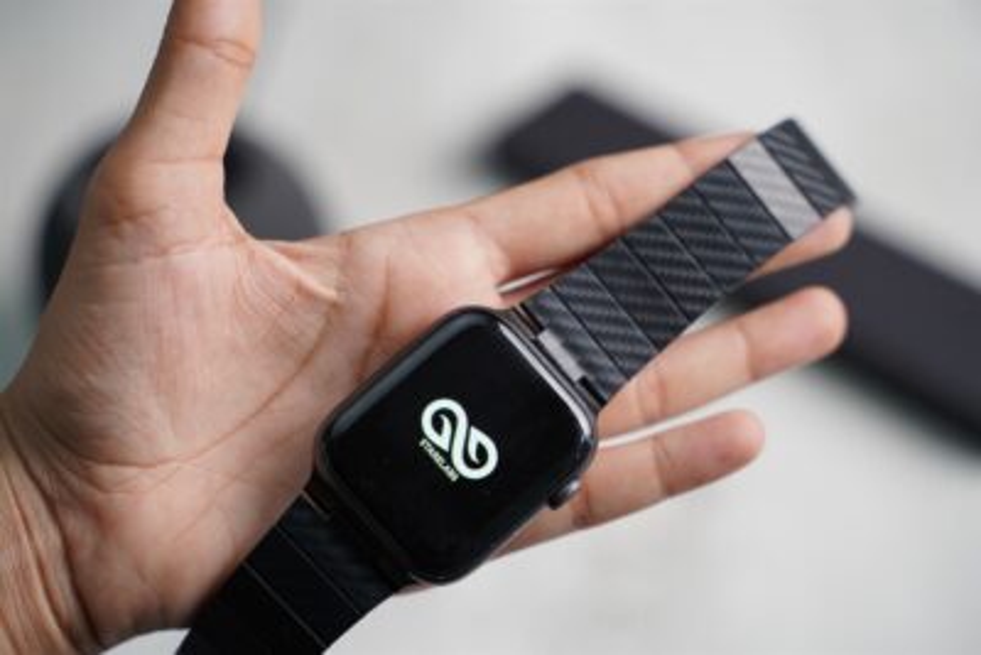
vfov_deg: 18.2
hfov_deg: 27.0
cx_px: 490
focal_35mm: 75
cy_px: 328
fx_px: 2044
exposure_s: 1/80
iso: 800
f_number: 4
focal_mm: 75
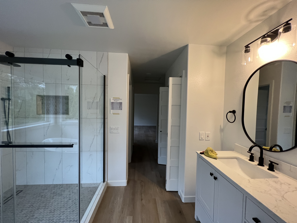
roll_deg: -0.8
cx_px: 148
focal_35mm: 13
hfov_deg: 106.2
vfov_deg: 89.9
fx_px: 112
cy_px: 112
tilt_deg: -2.7
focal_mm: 1.57
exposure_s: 1/60
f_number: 1.8
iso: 320
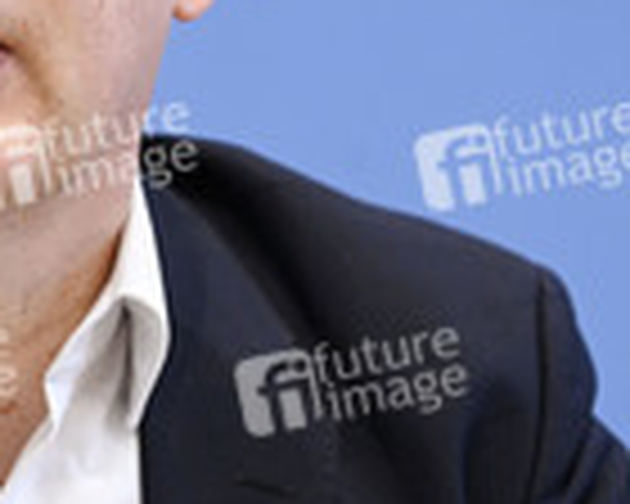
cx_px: -38
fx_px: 8987
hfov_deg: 4.0
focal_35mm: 482
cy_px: 45
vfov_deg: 3.2
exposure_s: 1/640
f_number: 5
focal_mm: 160
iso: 3200
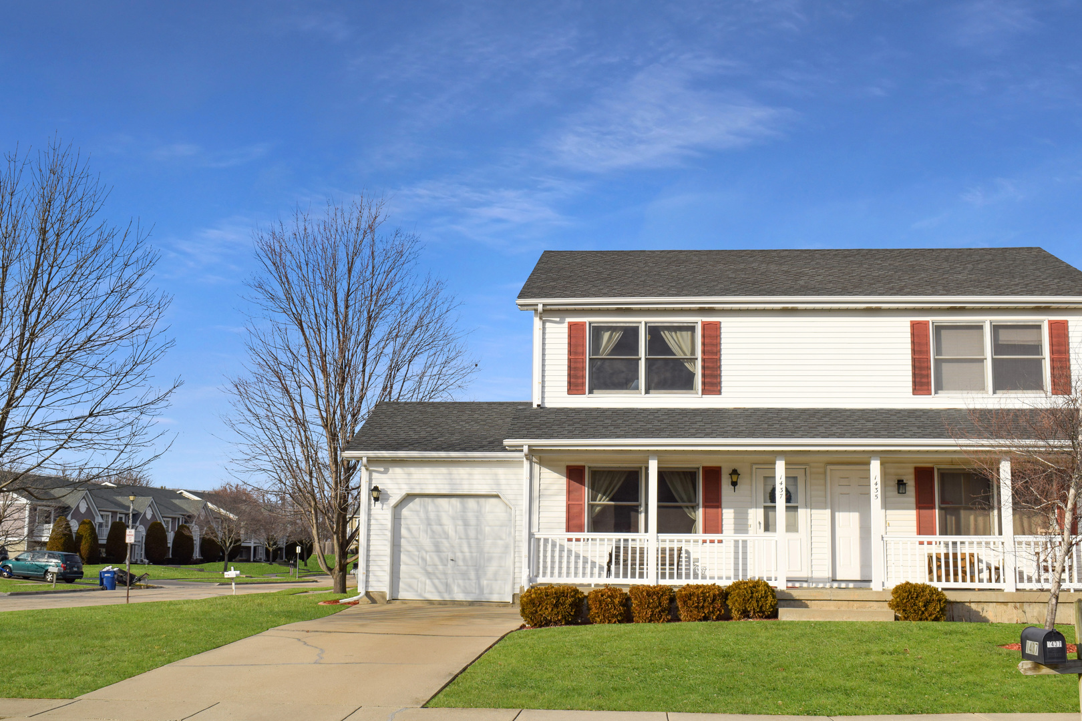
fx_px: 1307
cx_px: 541
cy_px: 360
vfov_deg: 30.8
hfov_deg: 45.0
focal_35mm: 44
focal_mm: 29
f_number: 10
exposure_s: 1/400
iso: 200
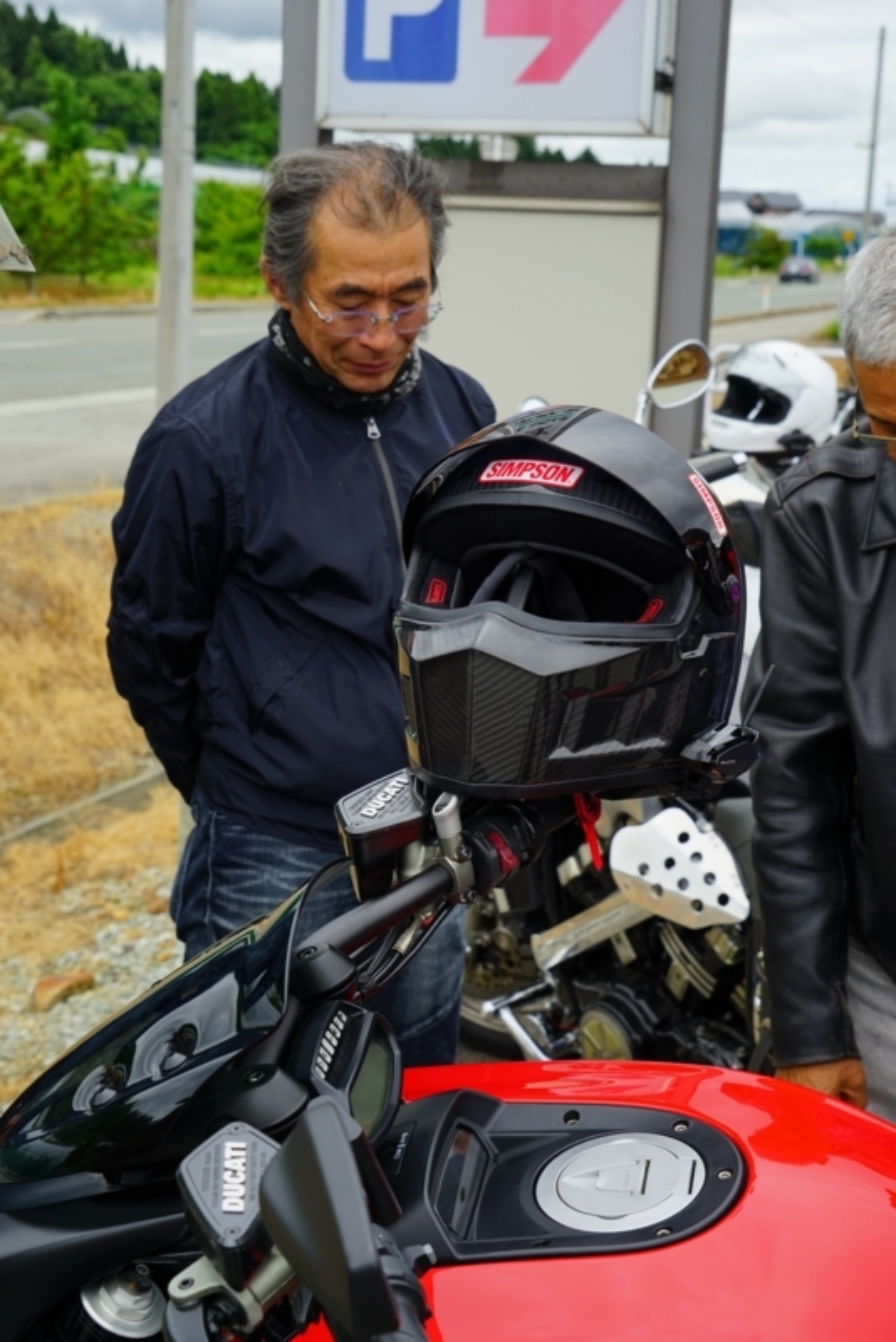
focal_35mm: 57
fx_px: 2126
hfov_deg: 23.8
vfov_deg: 35.0
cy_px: 671
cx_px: 448
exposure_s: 1/100
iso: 100
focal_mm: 57
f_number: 10
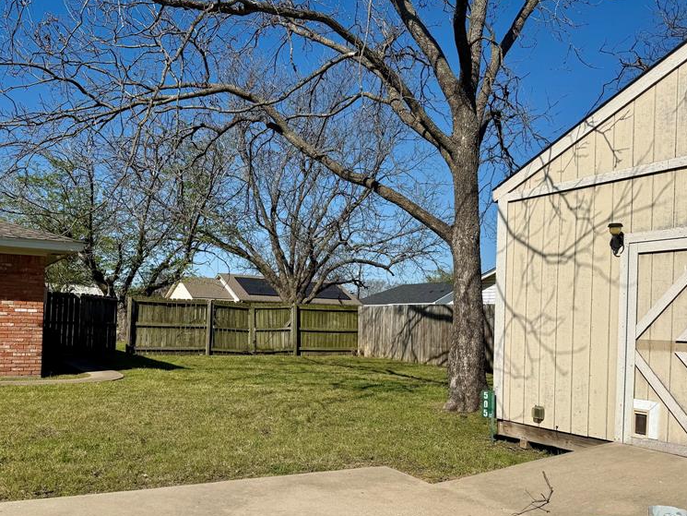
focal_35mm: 33
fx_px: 655
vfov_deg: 42.7
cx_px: 309
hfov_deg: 55.2
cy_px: 314
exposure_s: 1/8130
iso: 80
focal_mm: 6.76
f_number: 1.78
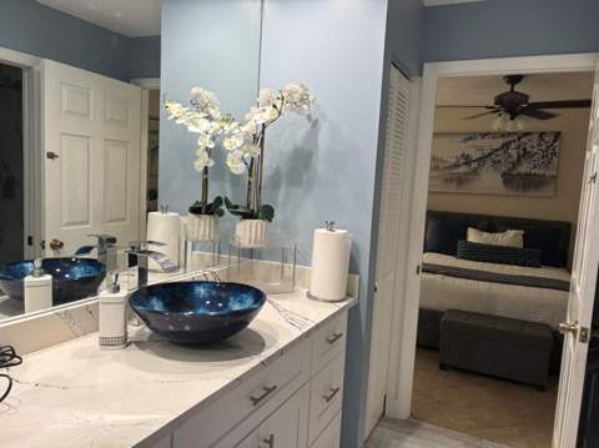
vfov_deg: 53.0
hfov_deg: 67.4
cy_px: 224
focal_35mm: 26
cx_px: 300
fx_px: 449
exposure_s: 1/60
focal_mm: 5.96
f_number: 1.6
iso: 80
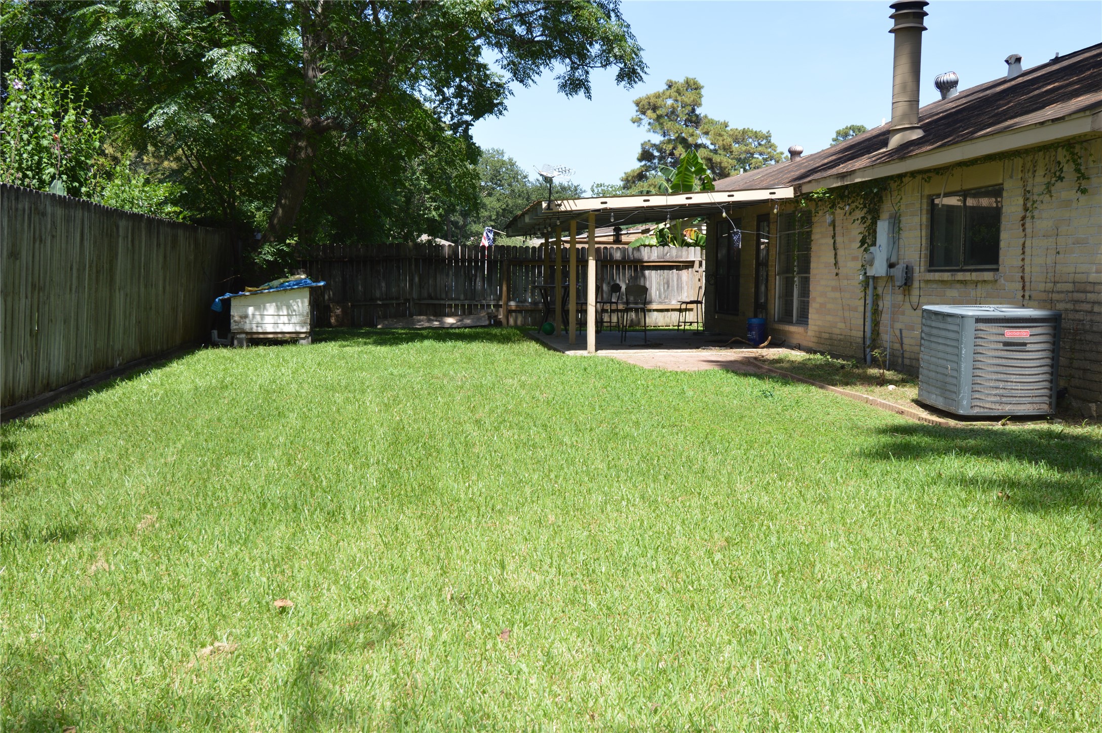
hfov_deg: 57.3
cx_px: 551
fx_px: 1009
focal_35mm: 33
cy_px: 366
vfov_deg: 39.9
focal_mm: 22
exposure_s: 1/160
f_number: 6.3
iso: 100
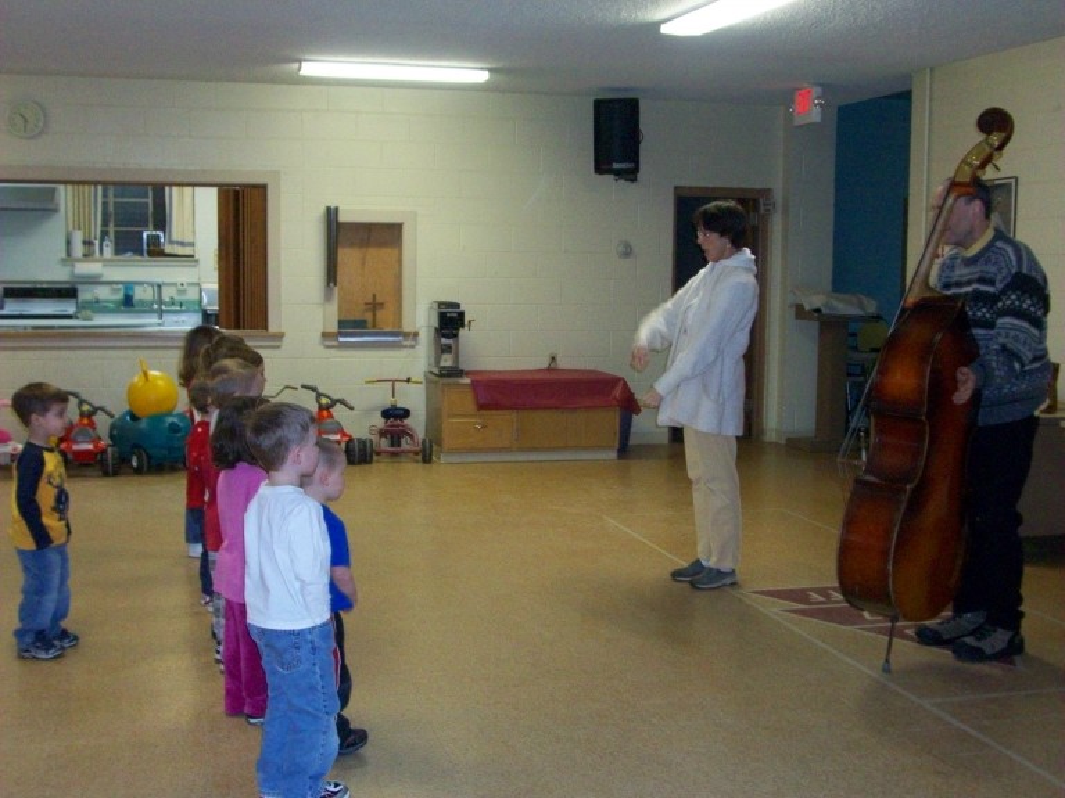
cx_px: 532
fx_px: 1292
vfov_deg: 34.3
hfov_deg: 44.8
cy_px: 399
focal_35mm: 42
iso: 320
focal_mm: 7.1
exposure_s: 1/65.1
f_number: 3.2
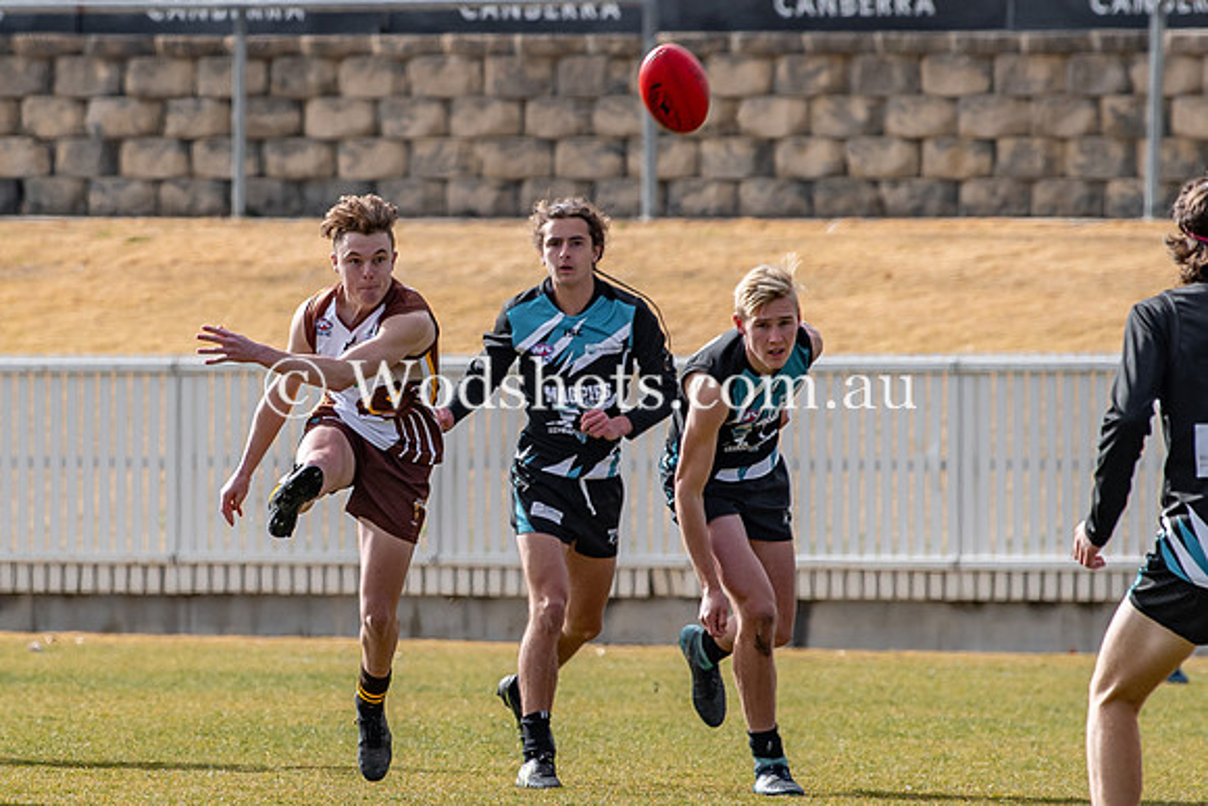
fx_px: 25765
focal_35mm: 768
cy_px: 424
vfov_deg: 1.8
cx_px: 323
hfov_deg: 2.7
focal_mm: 200
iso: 110
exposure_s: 1/1000
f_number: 4
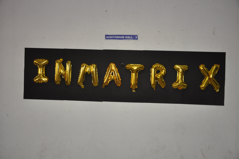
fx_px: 259
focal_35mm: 39
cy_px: 80
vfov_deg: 34.1
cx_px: 120
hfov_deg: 49.6
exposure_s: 1/60
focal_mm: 26
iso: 800
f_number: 4
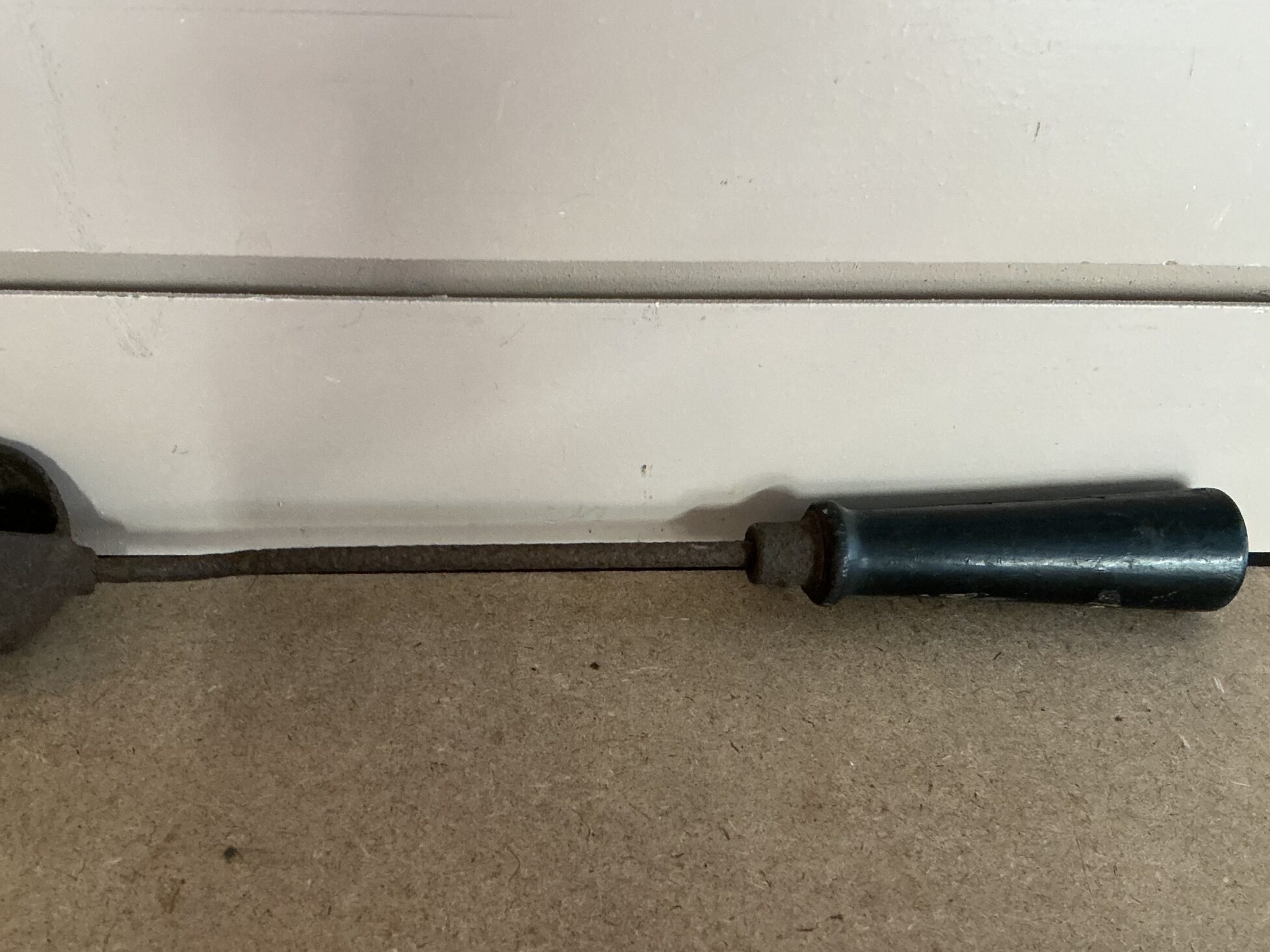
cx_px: 520
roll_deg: -3.0
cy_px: 585
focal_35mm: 38
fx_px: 1394
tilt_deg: -39.8
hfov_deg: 48.7
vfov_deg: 37.5
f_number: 1.8
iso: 250
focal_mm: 3
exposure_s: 1/60
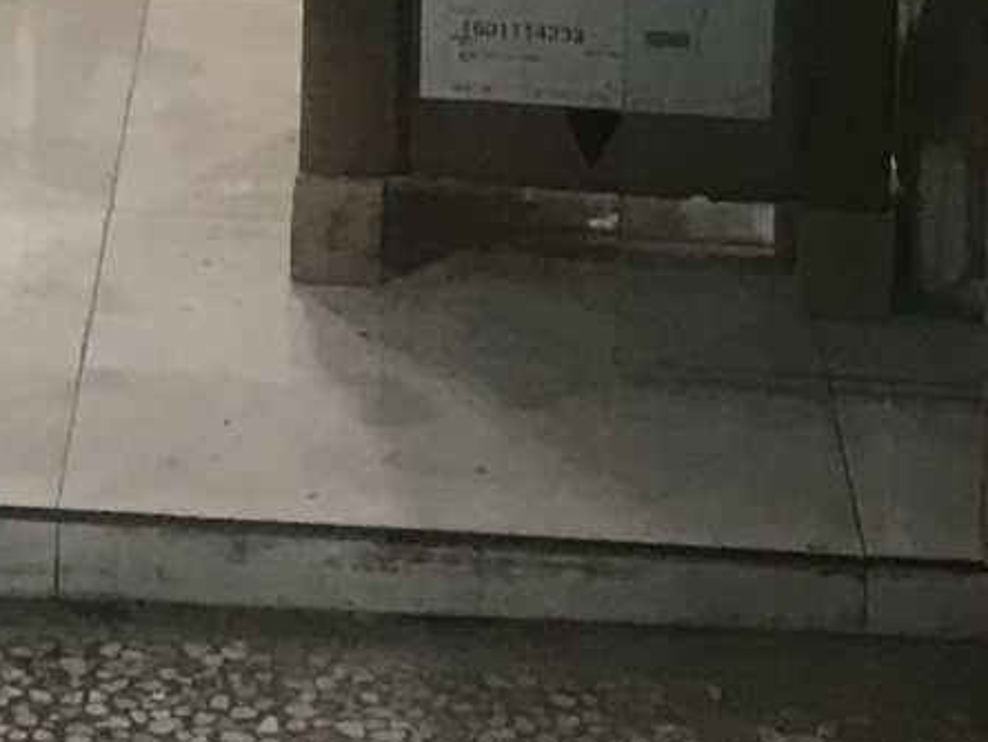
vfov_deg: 8.6
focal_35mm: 161
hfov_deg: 12.2
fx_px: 4596
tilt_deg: -7.8
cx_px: 47
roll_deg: -1.4
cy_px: -844
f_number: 1.8
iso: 40
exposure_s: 1/20
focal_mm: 3.99
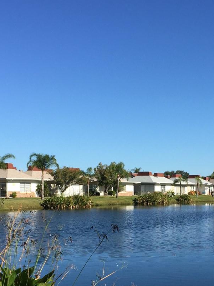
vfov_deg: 32.9
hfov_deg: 25.1
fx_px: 478
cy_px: 196
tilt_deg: -1.7
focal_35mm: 58
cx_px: 148
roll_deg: -1.0
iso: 32
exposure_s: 1/1883
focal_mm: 4.15
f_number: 2.2
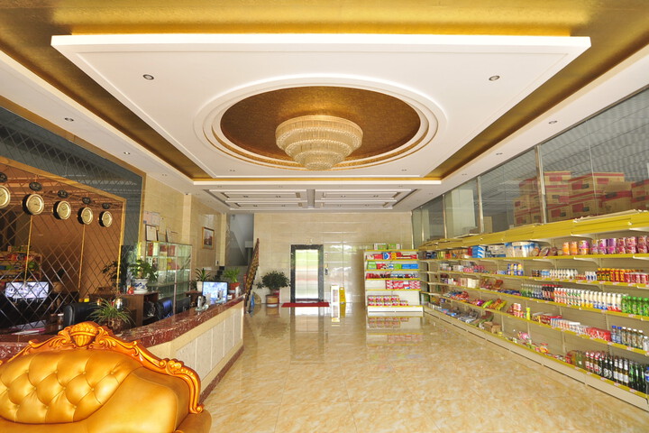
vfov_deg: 63.2
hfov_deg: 85.4
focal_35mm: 20
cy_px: 216
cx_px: 324
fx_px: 352
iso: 400
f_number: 2.8
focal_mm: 13
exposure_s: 1/25
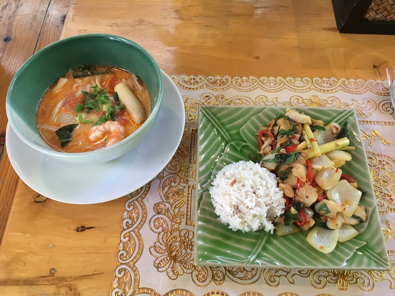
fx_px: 331
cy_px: 148
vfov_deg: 48.2
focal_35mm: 29
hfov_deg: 61.7
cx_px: 198
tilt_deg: -60.1
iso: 80
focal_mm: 4.15
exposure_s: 1/33
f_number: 2.2
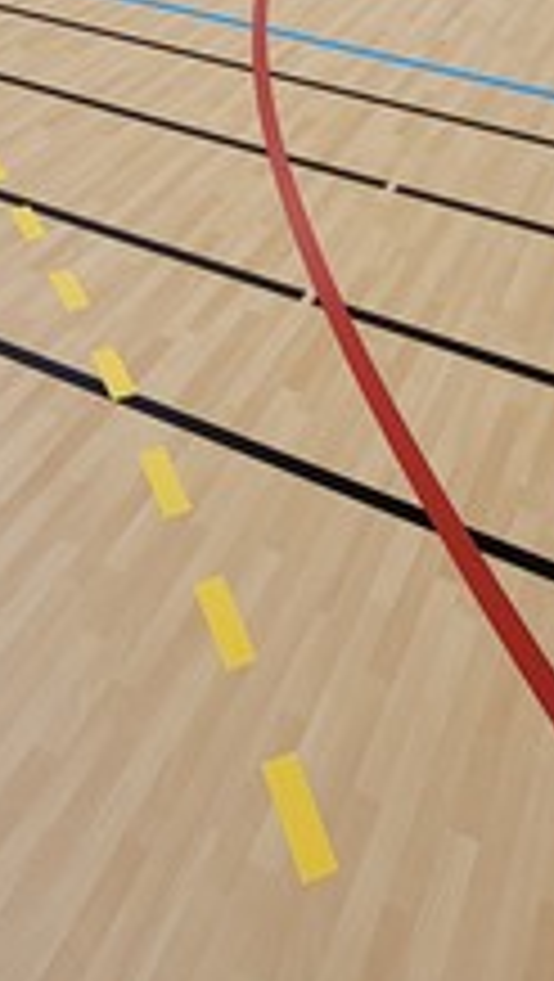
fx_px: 1016
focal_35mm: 39
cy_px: 0
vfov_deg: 44.0
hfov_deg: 30.5
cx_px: 248
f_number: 2.2
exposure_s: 1/50
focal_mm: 1.74
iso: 100
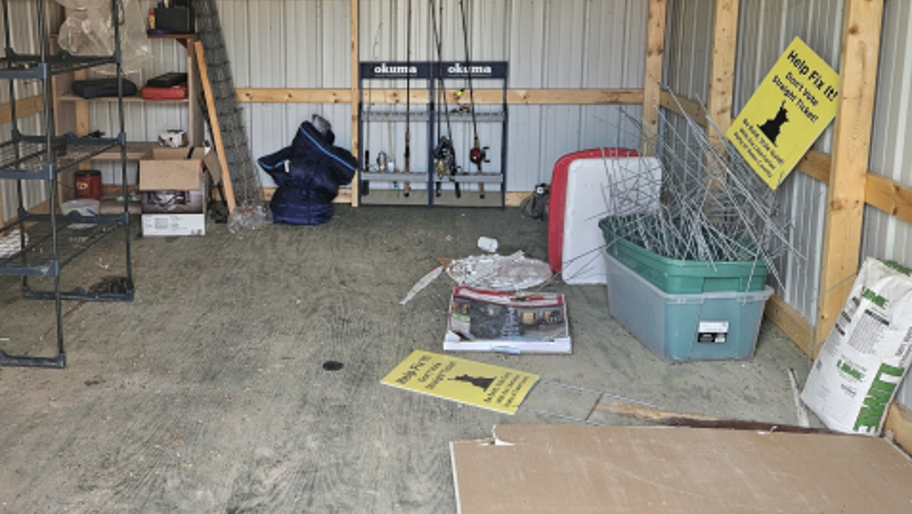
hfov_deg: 56.0
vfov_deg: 33.2
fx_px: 847
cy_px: 139
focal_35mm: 35
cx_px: 347
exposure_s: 1/120
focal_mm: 5.4
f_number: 1.8
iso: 100
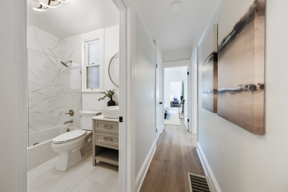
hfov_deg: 112.6
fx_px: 96
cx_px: 144
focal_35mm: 12
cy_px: 96
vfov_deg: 90.0
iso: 800
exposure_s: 1/15
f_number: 8
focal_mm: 8
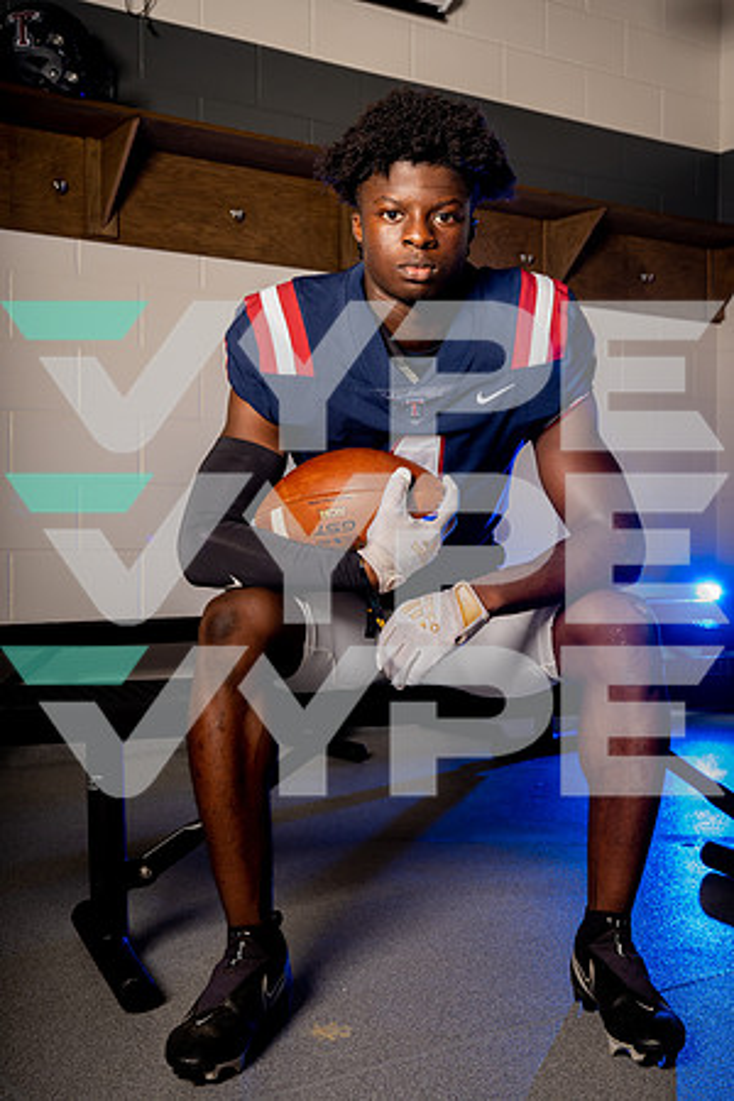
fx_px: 1346
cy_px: 550
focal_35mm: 44
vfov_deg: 44.5
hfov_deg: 30.5
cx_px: 367
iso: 160
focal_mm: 44
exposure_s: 1/250
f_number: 6.3
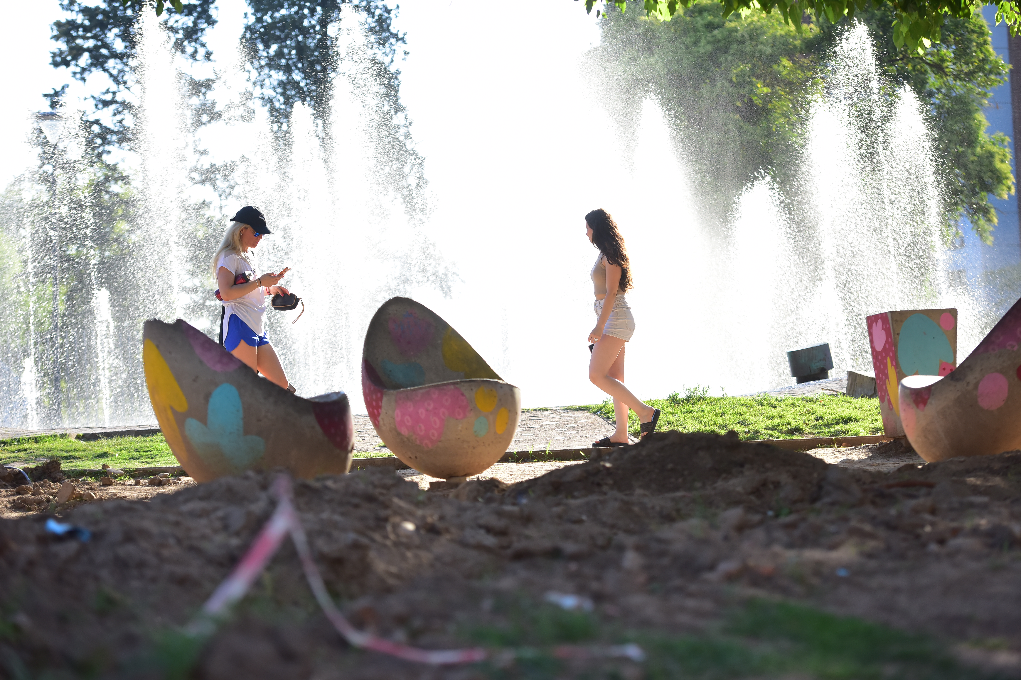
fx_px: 2893
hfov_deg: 20.0
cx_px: 510
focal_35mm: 102
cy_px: 340
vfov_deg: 13.4
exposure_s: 1/2000
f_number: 4
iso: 800
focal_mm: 102
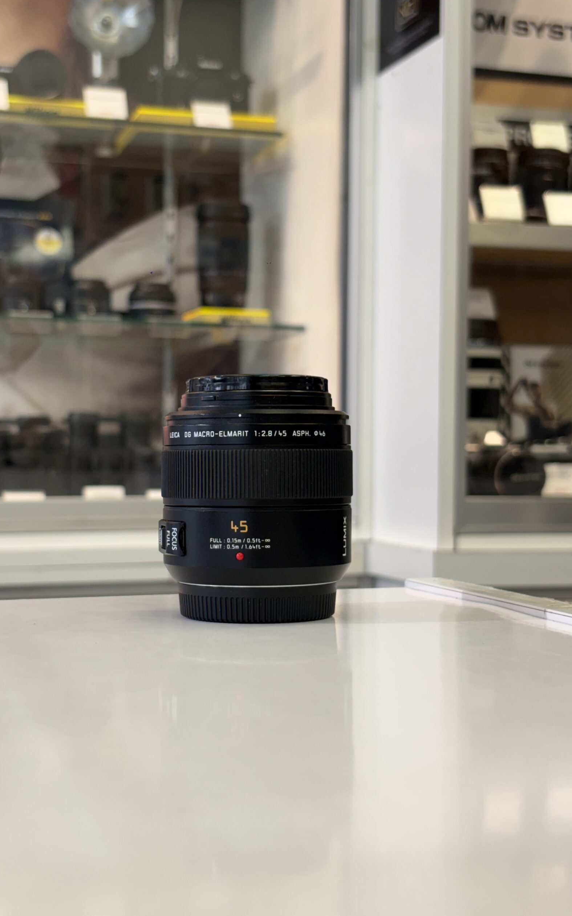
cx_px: 256
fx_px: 1397
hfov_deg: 23.1
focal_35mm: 56
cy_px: 455
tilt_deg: -0.5
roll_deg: -0.8
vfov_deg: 36.3
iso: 25
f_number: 1.6
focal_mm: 5.96
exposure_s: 1/50
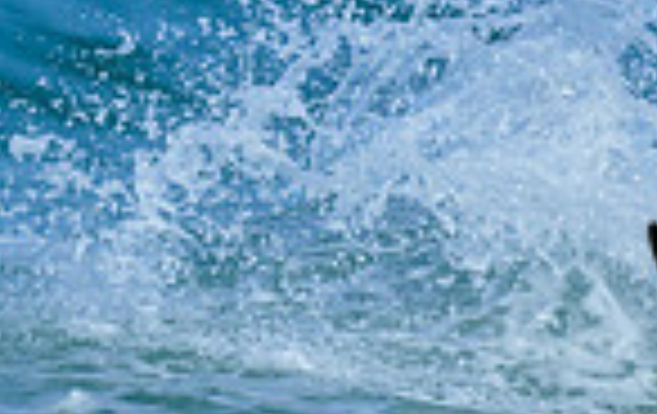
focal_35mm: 4440
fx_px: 79684
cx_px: 658
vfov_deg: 0.3
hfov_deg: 0.5
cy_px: 487
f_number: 6.3
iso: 220
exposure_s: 1/2000
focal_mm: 800
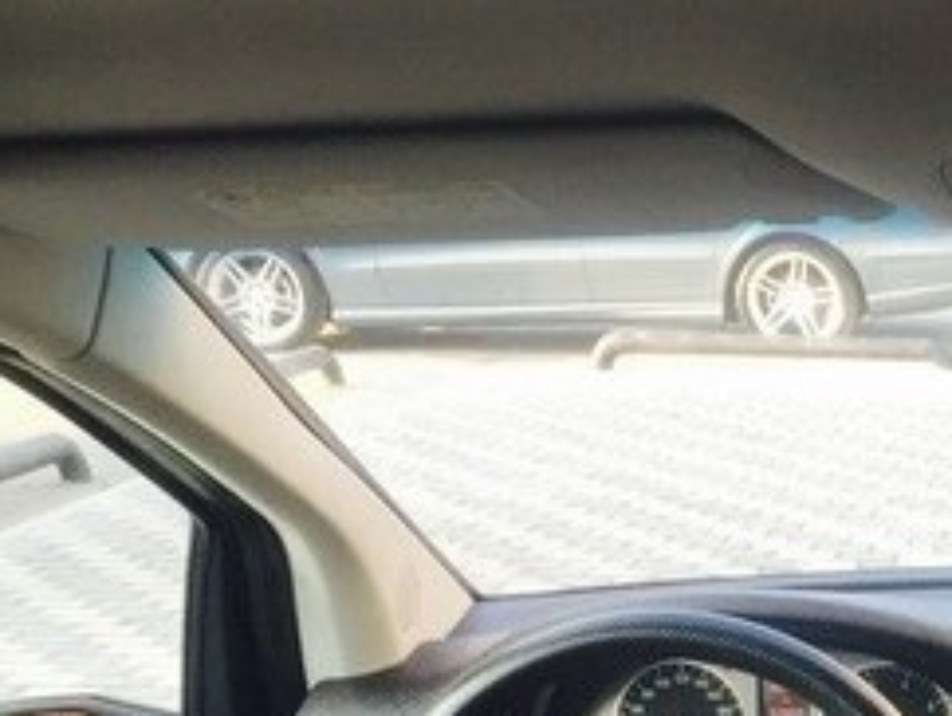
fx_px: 2175
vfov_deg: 17.5
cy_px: 930
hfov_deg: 22.6
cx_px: 1157
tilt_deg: -23.1
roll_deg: -0.3
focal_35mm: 79
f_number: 2.2
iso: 50
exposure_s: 1/100
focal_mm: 4.15
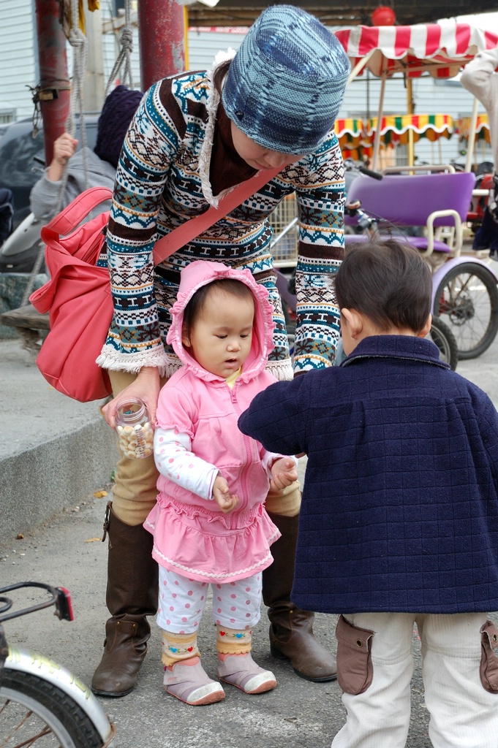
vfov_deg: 27.0
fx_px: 1559
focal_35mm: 75
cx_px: 249
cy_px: 374
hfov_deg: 18.2
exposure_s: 1/80
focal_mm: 50
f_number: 5.6
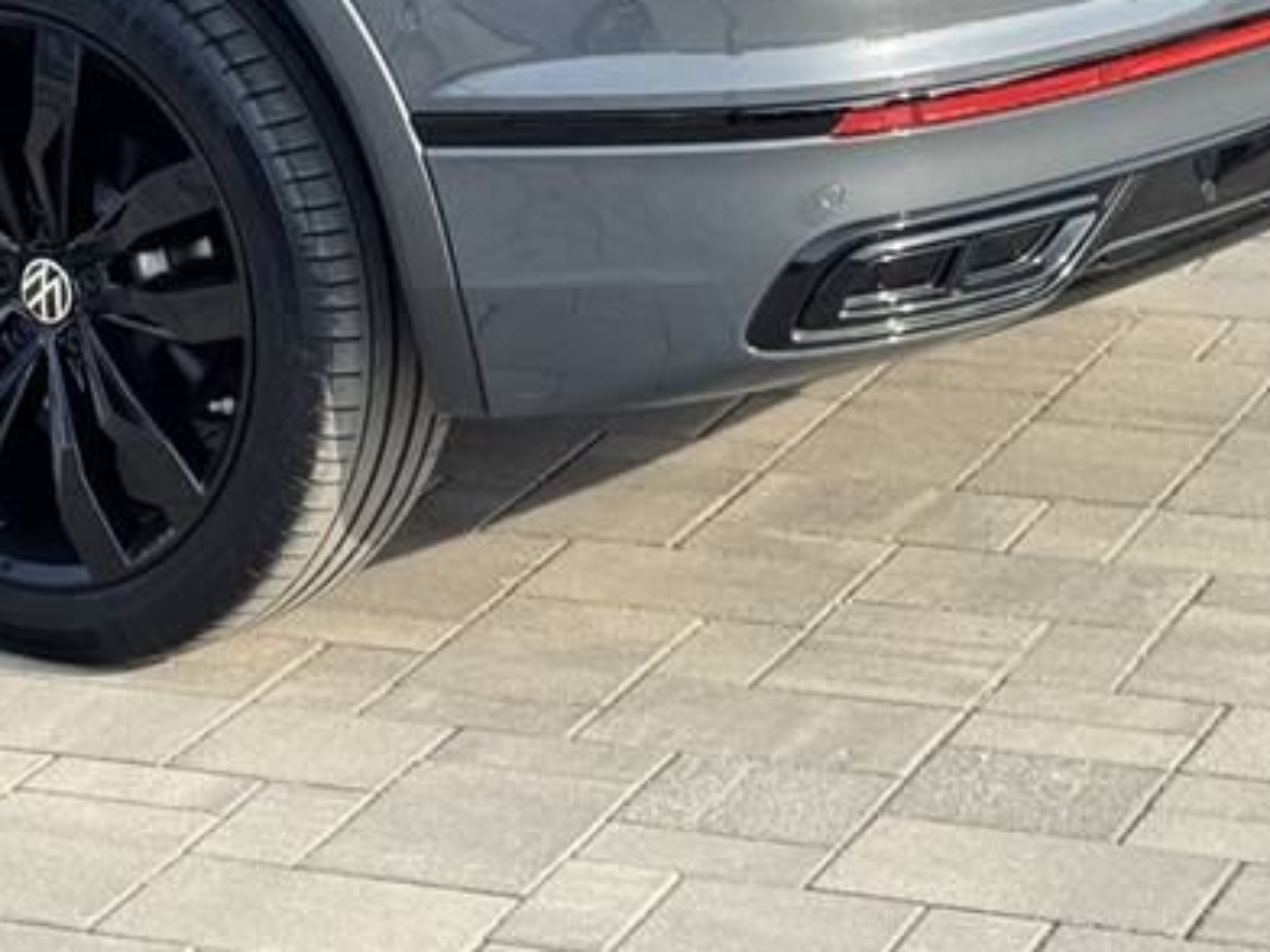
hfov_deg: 13.1
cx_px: -211
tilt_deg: -6.9
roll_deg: +1.0
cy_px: -327
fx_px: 5393
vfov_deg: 9.9
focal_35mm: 147
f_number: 1.78
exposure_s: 1/1094
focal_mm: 6.76
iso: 64
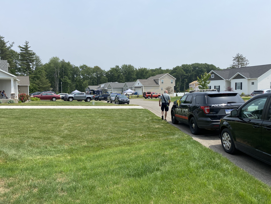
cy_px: 102
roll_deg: +1.3
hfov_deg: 67.3
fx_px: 204
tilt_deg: -2.8
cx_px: 136
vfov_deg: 53.1
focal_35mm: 26
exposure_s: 1/3401
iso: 32
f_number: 1.8
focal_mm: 4.25
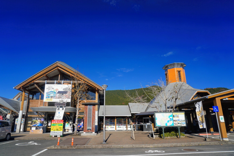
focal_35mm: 24
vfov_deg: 53.2
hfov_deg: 73.7
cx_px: 117
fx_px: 156
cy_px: 78
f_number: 7.1
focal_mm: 16
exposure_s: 1/125
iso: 100
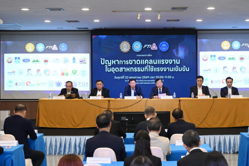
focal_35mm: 62
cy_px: 77
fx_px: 428
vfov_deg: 21.9
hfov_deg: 32.3
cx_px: 147
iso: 2000
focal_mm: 47
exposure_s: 1/125
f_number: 3.5
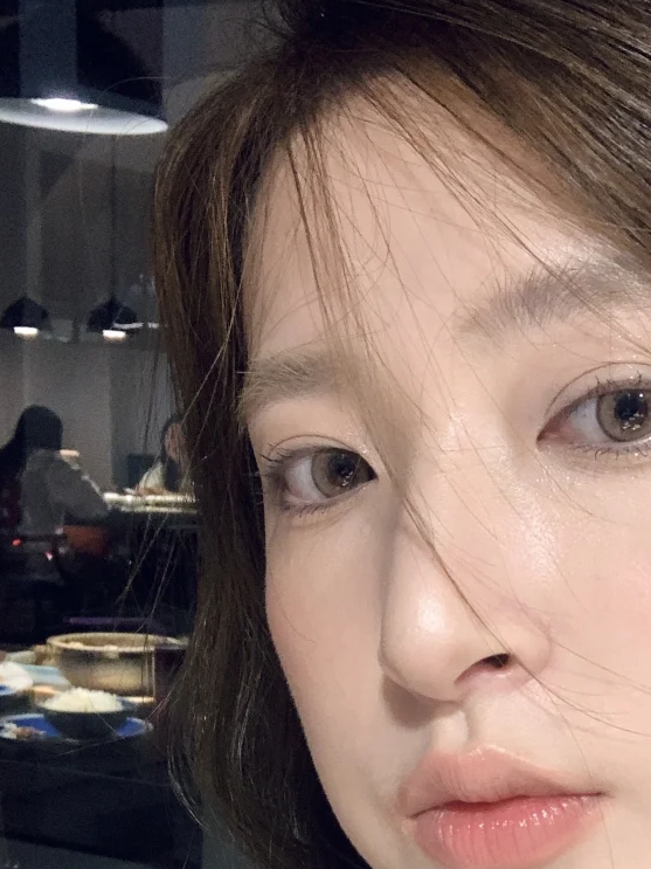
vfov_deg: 29.7
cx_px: 588
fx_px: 1555
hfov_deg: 23.0
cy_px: 811
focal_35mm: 62
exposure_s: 1/50
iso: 160
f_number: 2.2
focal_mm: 2.87
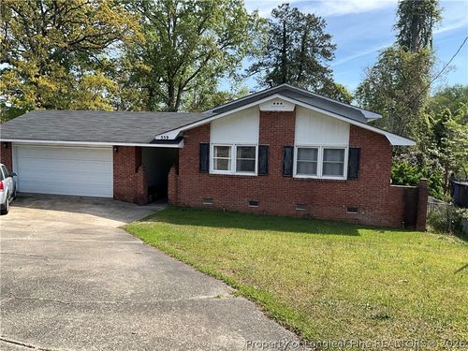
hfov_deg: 61.7
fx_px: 392
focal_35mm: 29
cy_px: 176
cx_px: 234
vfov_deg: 48.2
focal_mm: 3
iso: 25
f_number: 1.8
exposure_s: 1/1055
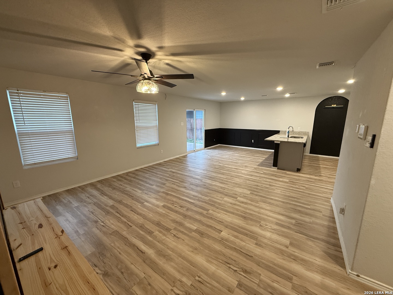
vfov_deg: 85.7
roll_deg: +0.0
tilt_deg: -10.1
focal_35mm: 14
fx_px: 159
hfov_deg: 102.1
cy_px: 148
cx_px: 196
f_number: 2.2
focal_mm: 2.22
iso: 250
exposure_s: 1/60
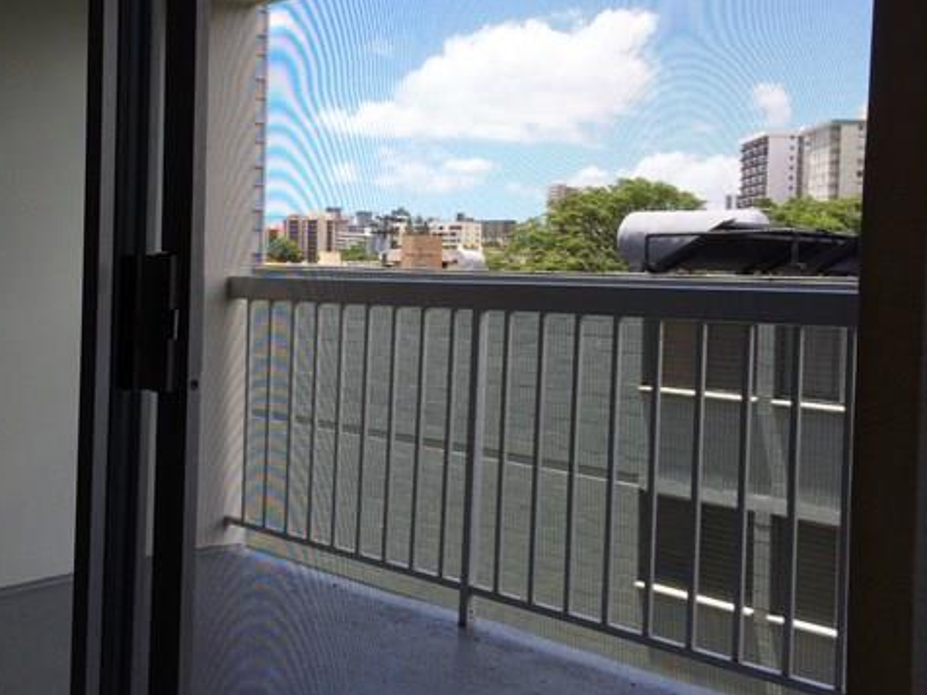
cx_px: 411
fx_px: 1044
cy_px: 278
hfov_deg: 47.8
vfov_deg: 36.7
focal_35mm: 39
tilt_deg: -0.7
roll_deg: +0.2
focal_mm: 4.15
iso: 32
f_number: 2.2
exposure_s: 1/1109
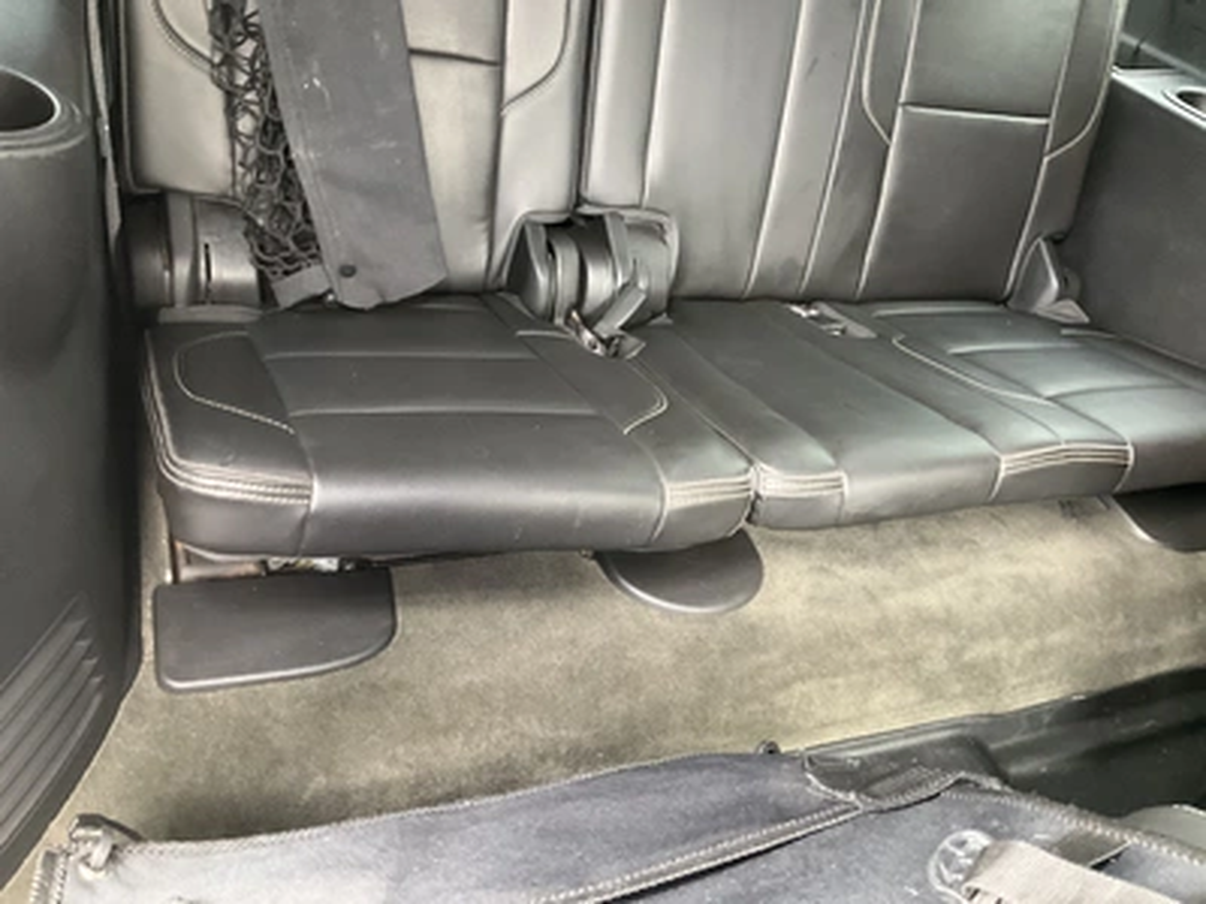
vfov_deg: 48.2
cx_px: 603
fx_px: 1010
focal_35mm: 29
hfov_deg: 61.7
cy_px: 452
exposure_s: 1/37
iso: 320
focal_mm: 3
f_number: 1.8
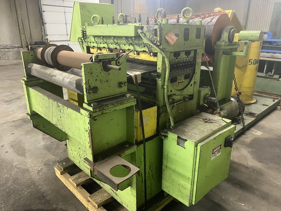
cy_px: 106
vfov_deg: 53.1
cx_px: 140
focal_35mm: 26
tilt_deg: -17.1
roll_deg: +0.3
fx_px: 211
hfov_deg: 67.3
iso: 500
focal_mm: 4.25
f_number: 1.8
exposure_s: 1/30
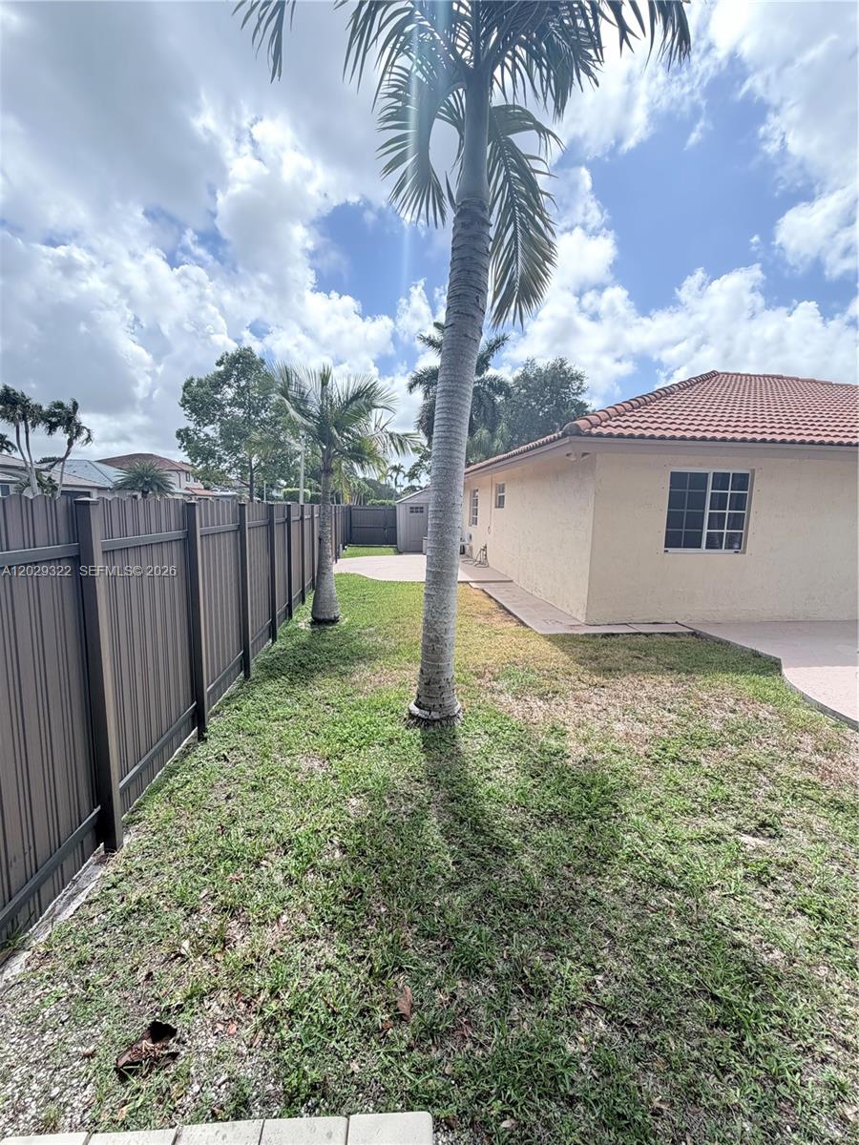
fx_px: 463
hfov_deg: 85.7
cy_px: 572
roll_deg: -2.8
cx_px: 430
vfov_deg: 102.1
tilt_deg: -8.5
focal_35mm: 14
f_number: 2.2
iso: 50
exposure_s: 1/502
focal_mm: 2.22
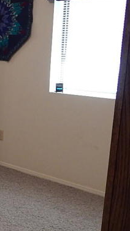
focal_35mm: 68
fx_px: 417
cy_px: 106
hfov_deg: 14.3
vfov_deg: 31.0
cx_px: -143
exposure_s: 1/30
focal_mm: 4
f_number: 3
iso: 200
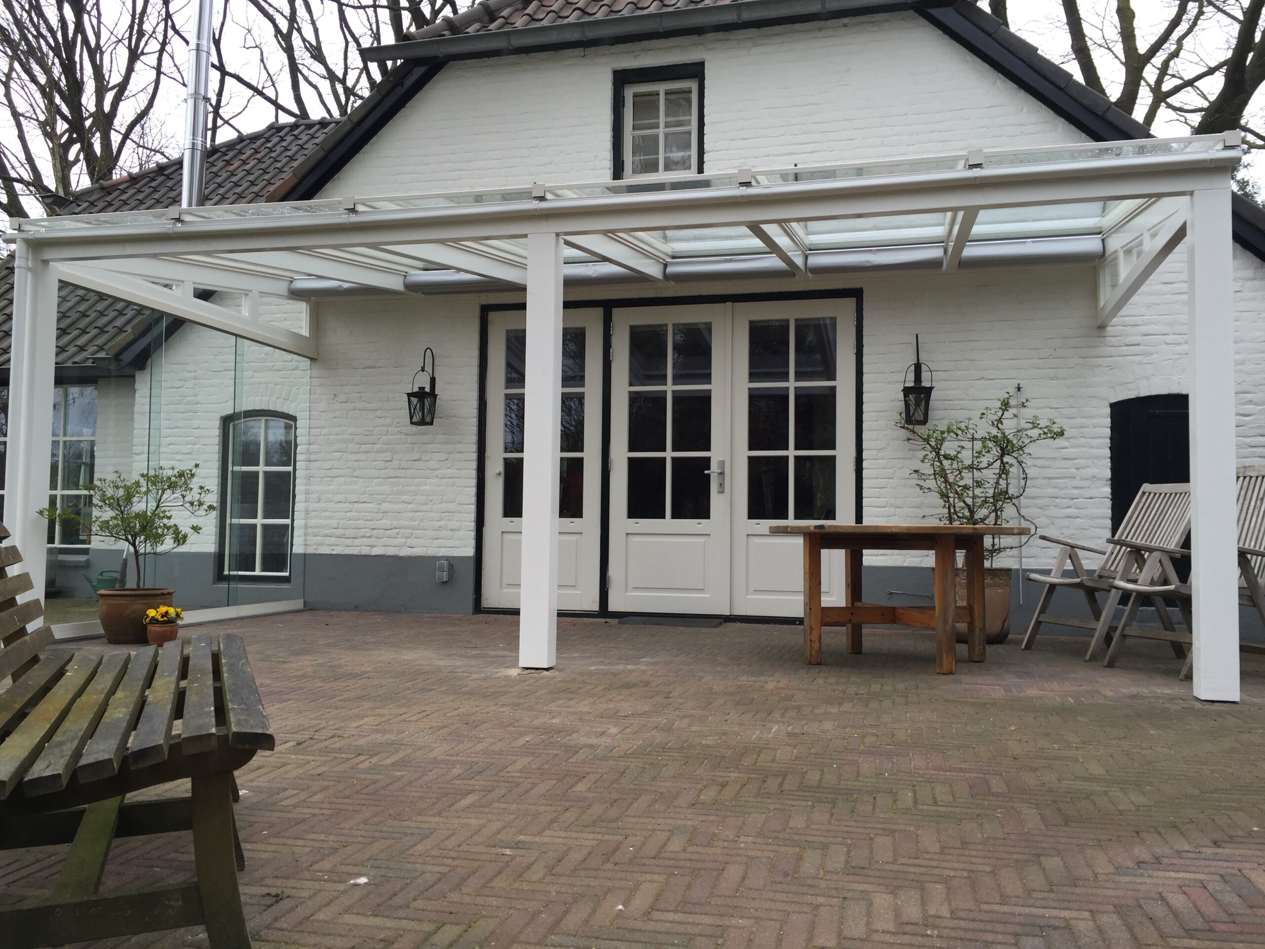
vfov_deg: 48.2
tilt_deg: +2.9
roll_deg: -0.9
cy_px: 474
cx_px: 632
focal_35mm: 29
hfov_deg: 61.7
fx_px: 1060
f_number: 2.2
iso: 32
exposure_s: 1/190
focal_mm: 4.15
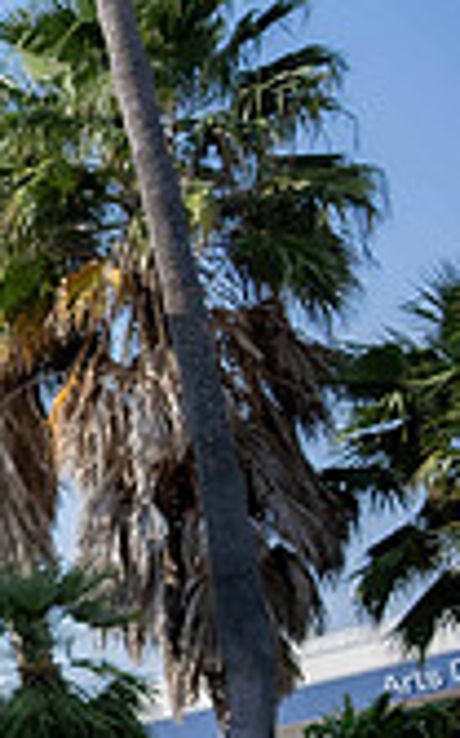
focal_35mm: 71
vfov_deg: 27.1
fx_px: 1428
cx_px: -809
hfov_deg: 12.1
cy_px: 767
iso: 125
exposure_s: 1/800
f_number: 2.8
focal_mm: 20
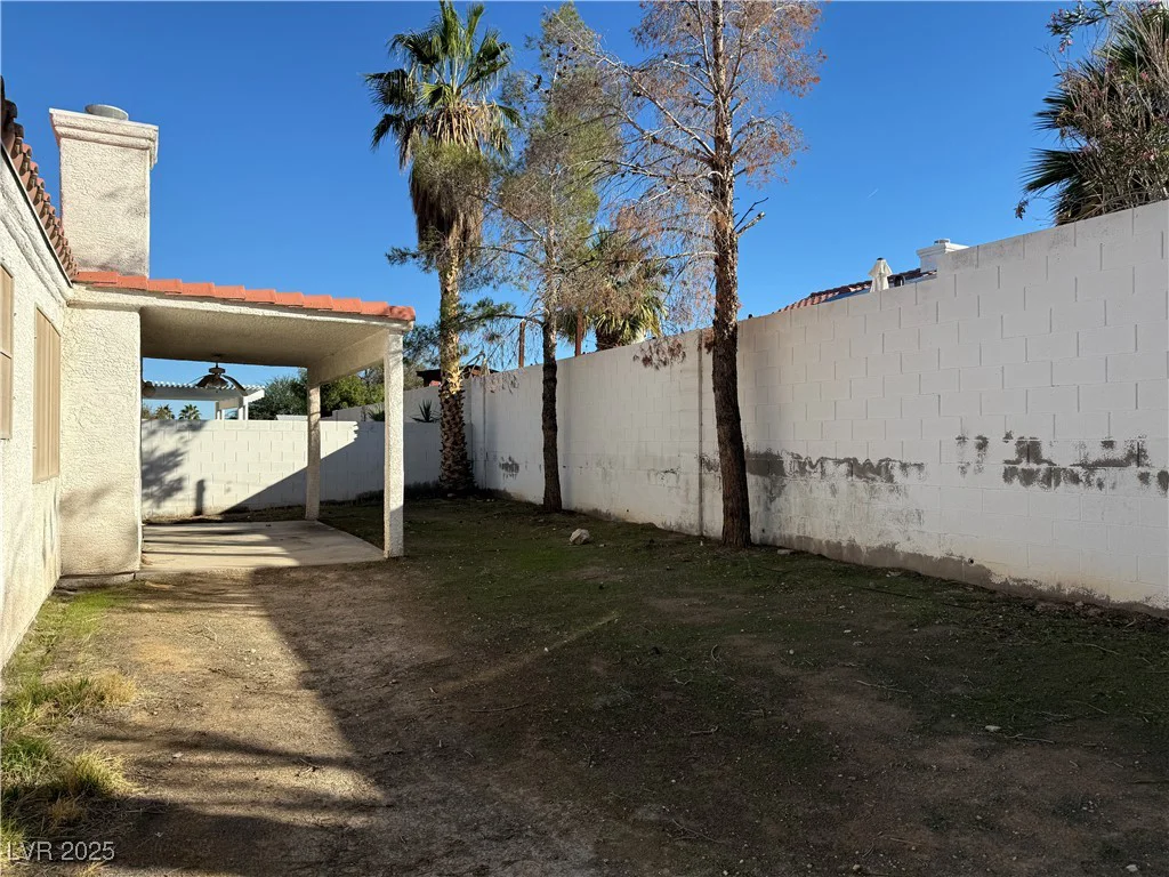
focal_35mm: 24
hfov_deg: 71.6
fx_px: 810
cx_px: 584
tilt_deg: -0.5
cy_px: 438
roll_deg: +1.5
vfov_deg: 56.8
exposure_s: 1/4167
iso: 80
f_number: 1.78
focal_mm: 6.76
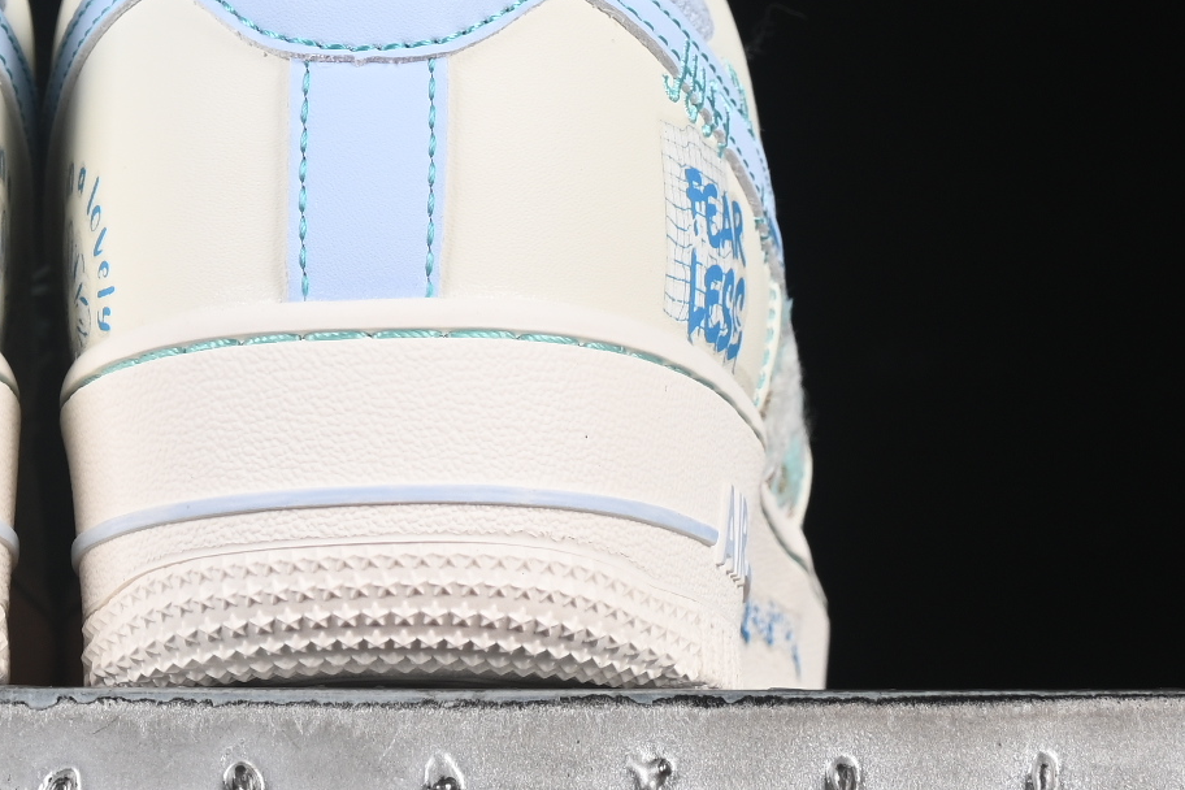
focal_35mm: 229
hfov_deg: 8.9
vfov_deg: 6.0
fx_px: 7537
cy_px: -69
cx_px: 49
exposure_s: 1/80
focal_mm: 50
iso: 160
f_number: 7.1
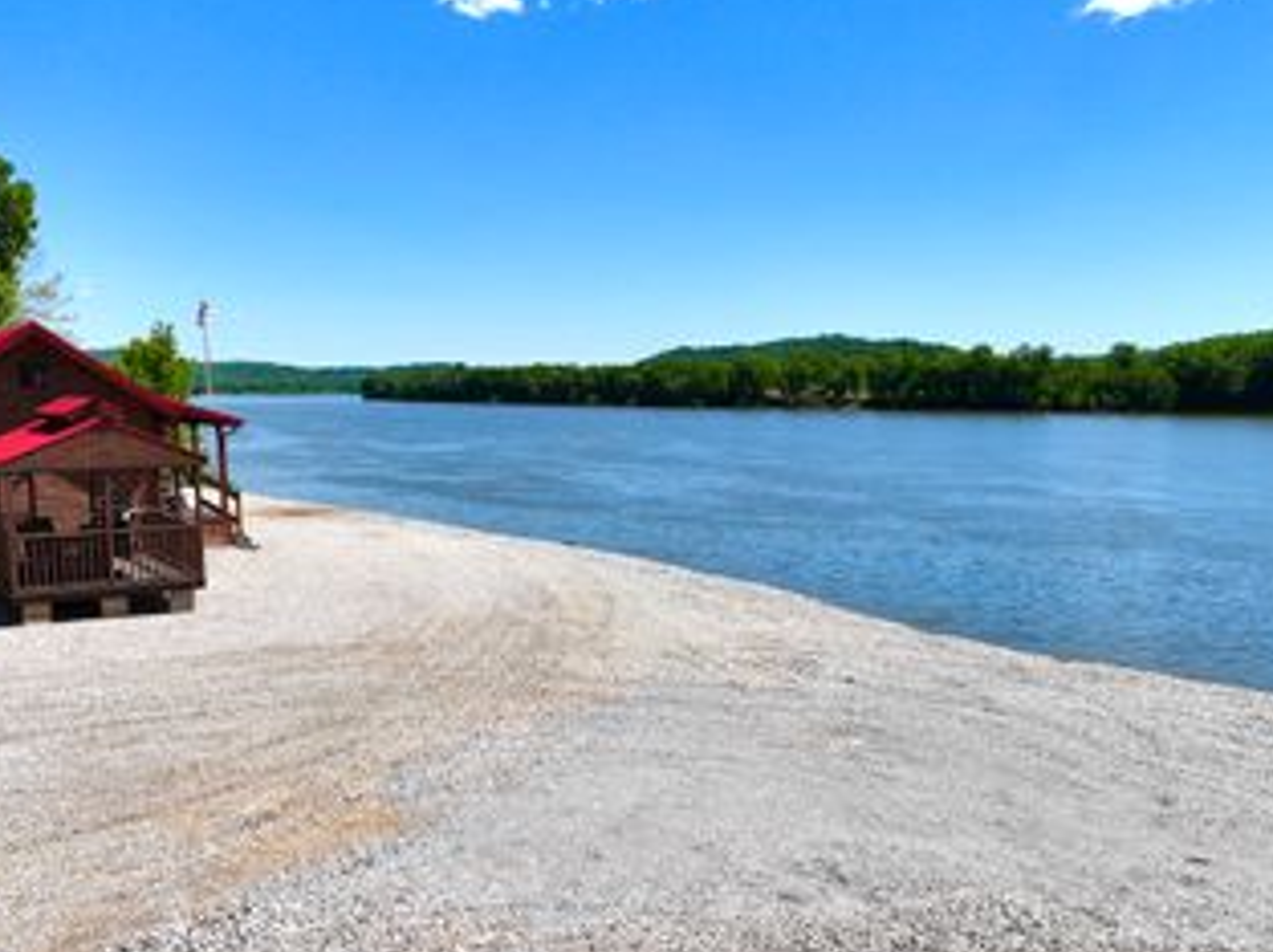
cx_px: 622
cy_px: 561
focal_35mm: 33
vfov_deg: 42.7
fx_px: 1212
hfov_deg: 55.4
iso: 100
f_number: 2.8
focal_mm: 12.29
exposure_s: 1/200
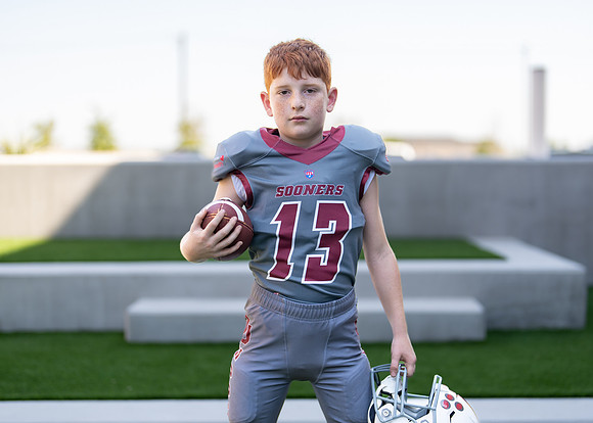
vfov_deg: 23.3
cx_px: 319
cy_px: 207
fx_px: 1025
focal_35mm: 61
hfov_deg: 32.3
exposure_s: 1/2000
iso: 100
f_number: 1.2
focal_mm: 50
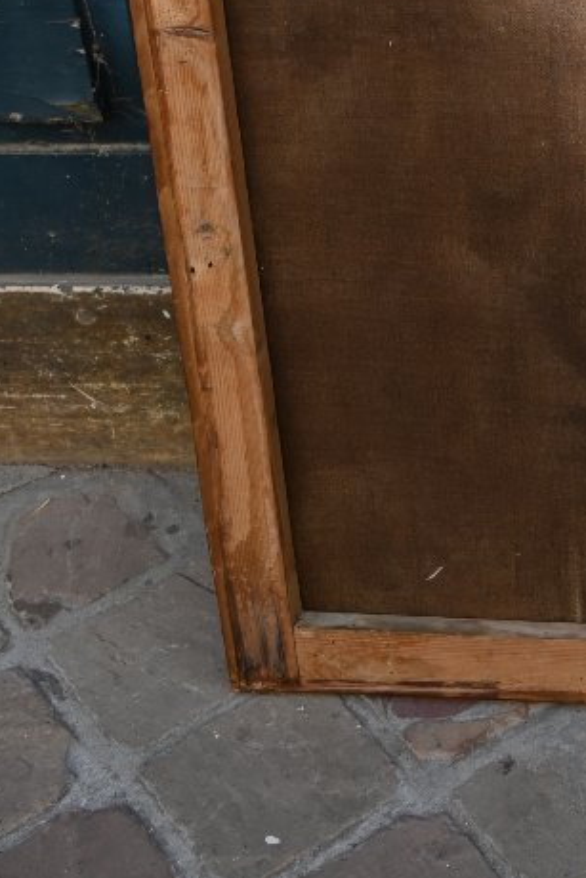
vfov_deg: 23.2
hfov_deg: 15.2
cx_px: 752
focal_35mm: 86
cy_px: 143
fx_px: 2098
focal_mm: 22
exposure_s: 1/250
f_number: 5
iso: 200
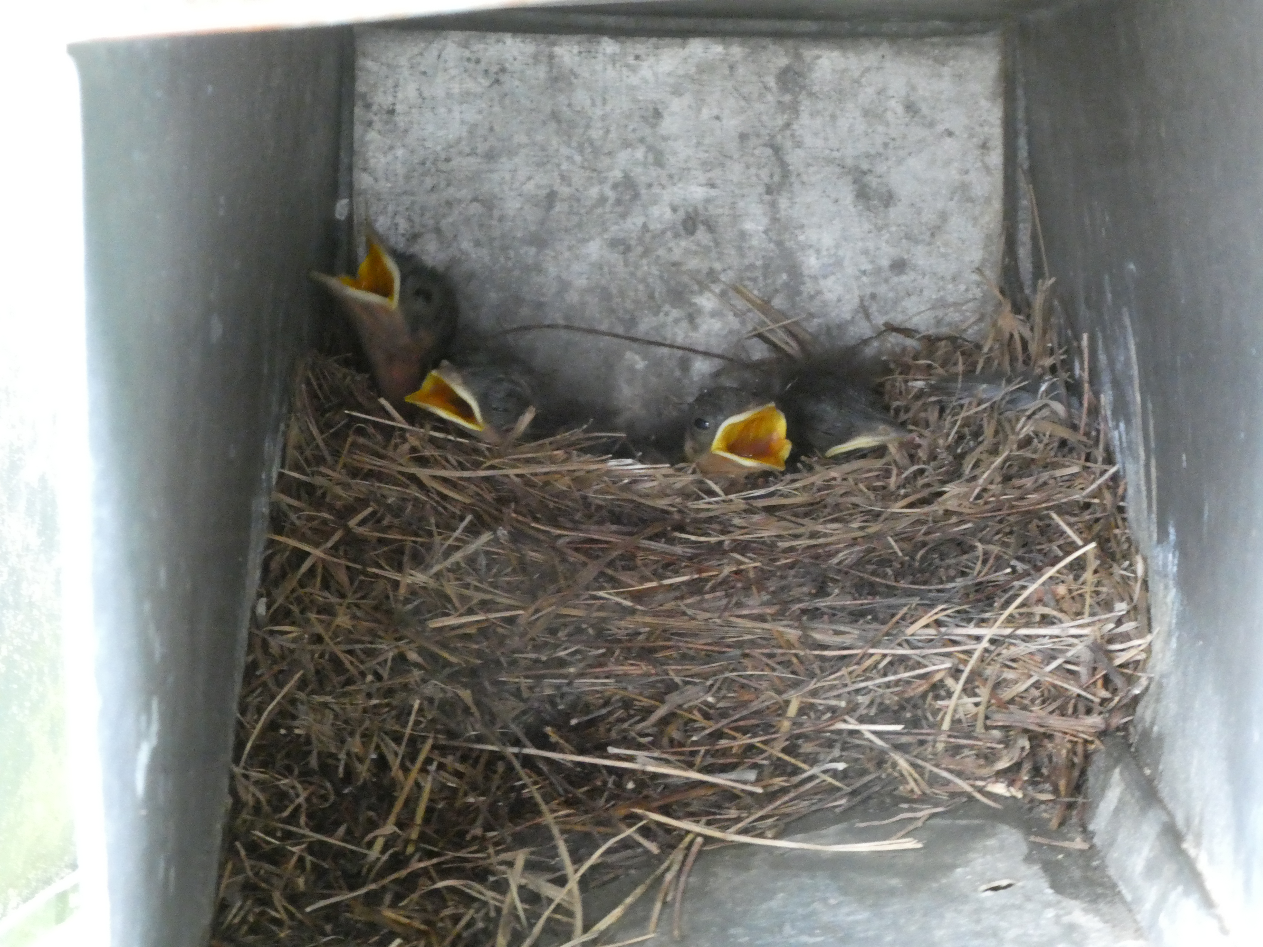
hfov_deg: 17.1
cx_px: 632
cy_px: 474
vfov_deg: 12.9
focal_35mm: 115
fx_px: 4196
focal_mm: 20.6
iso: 1600
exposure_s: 1/20
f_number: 8
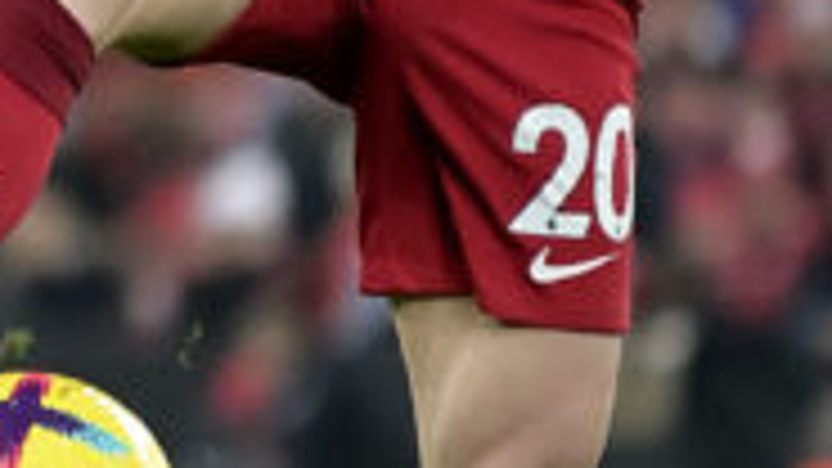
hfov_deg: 1.9
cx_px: -427
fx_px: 25632
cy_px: -34
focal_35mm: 1162
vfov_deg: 1.0
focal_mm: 200
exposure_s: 1/1600
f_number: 2.8
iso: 2000
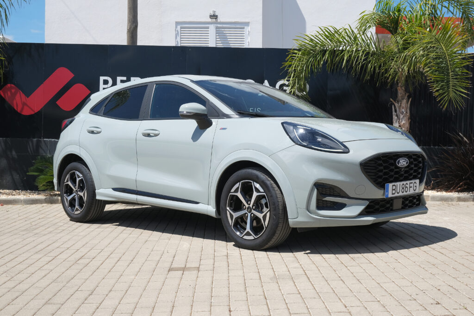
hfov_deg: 41.9
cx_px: 237
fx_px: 619
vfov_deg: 28.7
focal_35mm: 47
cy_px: 158
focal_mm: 31.4
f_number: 9
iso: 160
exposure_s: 1/250
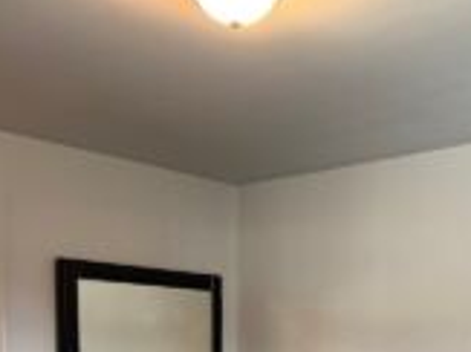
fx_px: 802
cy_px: 418
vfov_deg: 22.8
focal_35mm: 59
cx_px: 295
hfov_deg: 32.6
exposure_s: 1/60
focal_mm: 6.76
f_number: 1.78
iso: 200
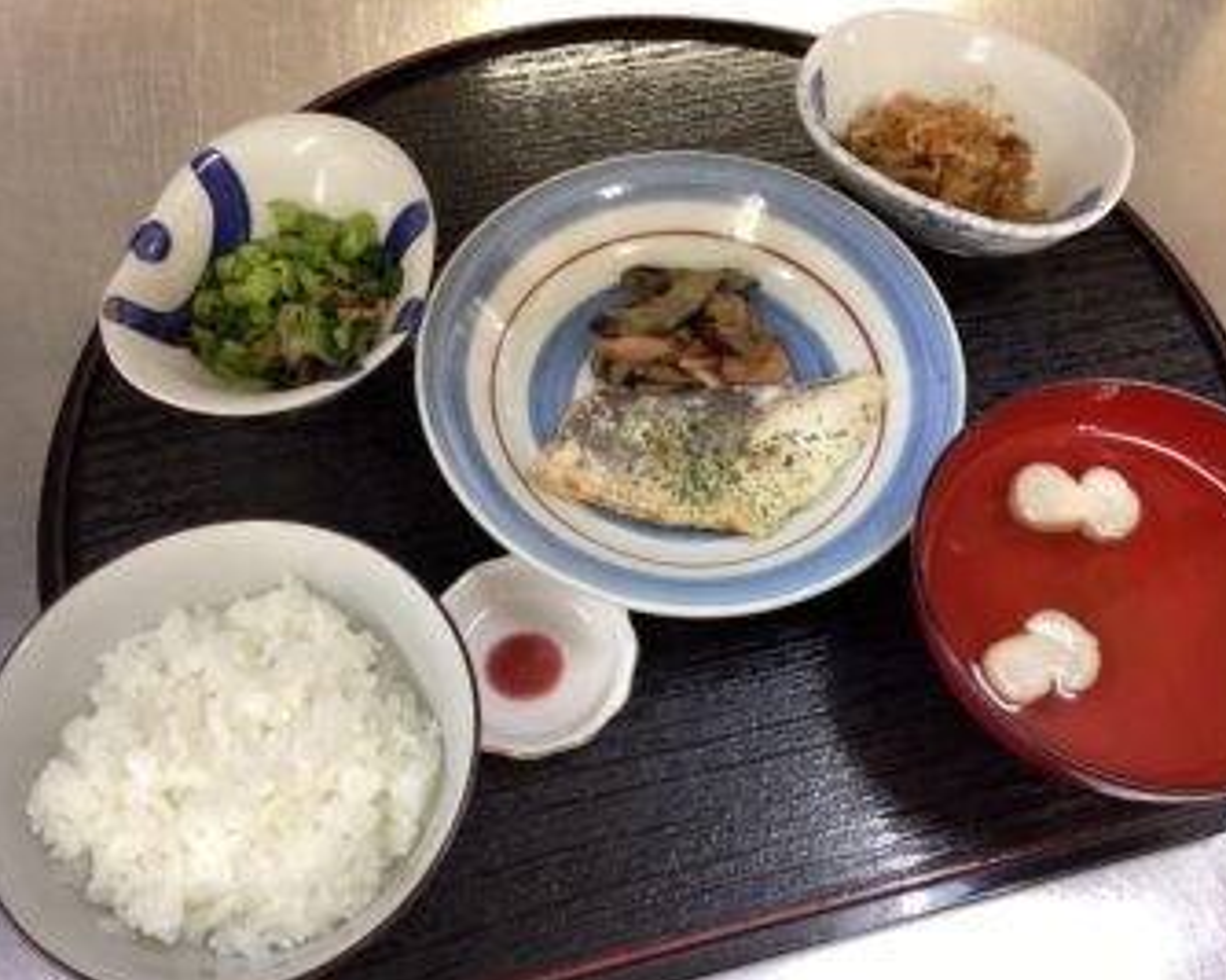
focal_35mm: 34
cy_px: 508
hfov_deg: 52.8
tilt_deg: -62.2
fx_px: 1233
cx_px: 674
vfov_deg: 43.3
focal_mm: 3.3
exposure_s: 1/50
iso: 160
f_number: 2.4
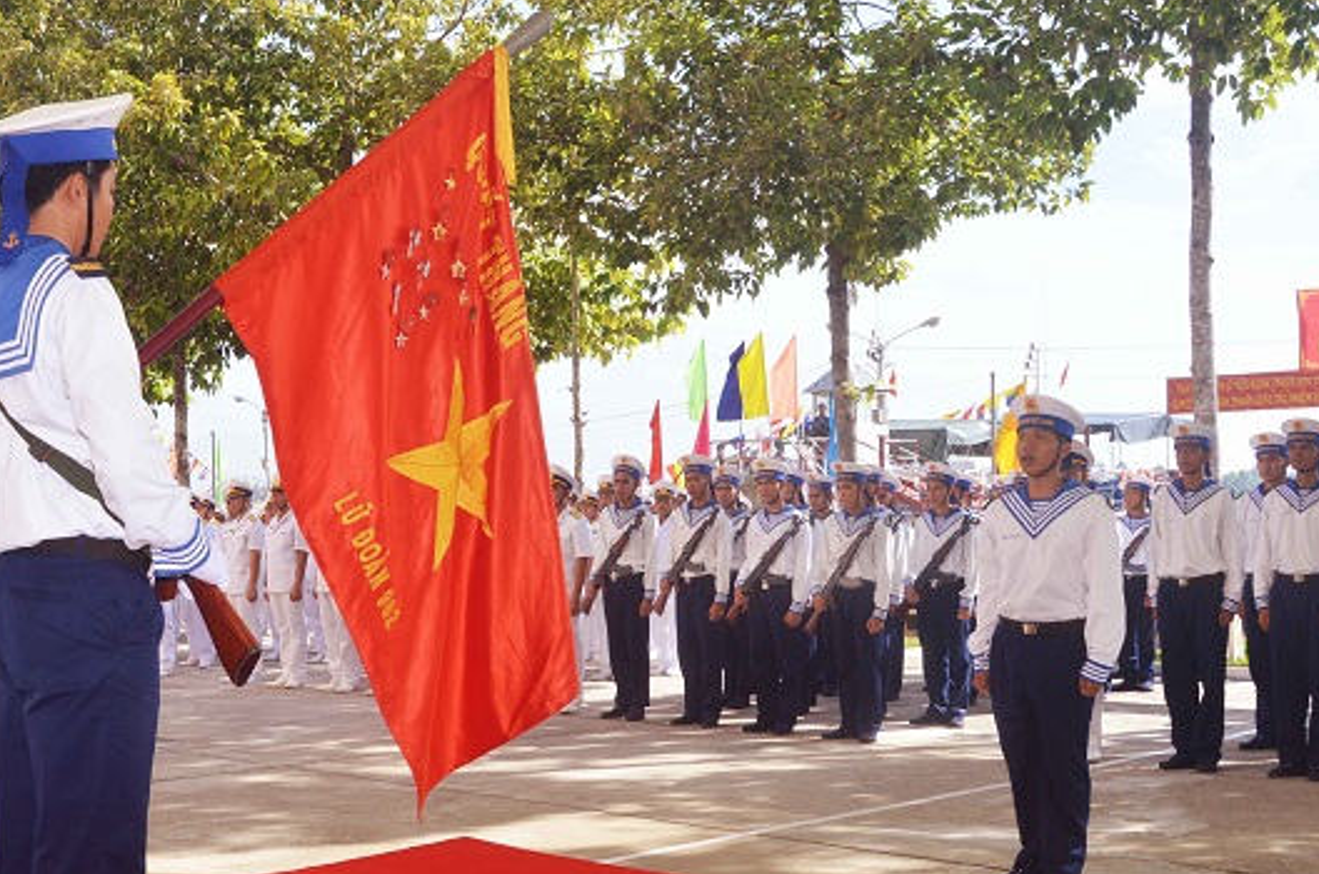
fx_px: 1747
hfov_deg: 41.2
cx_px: 530
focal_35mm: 48
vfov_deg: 28.0
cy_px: 563
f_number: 9
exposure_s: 1/320
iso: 400
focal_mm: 21
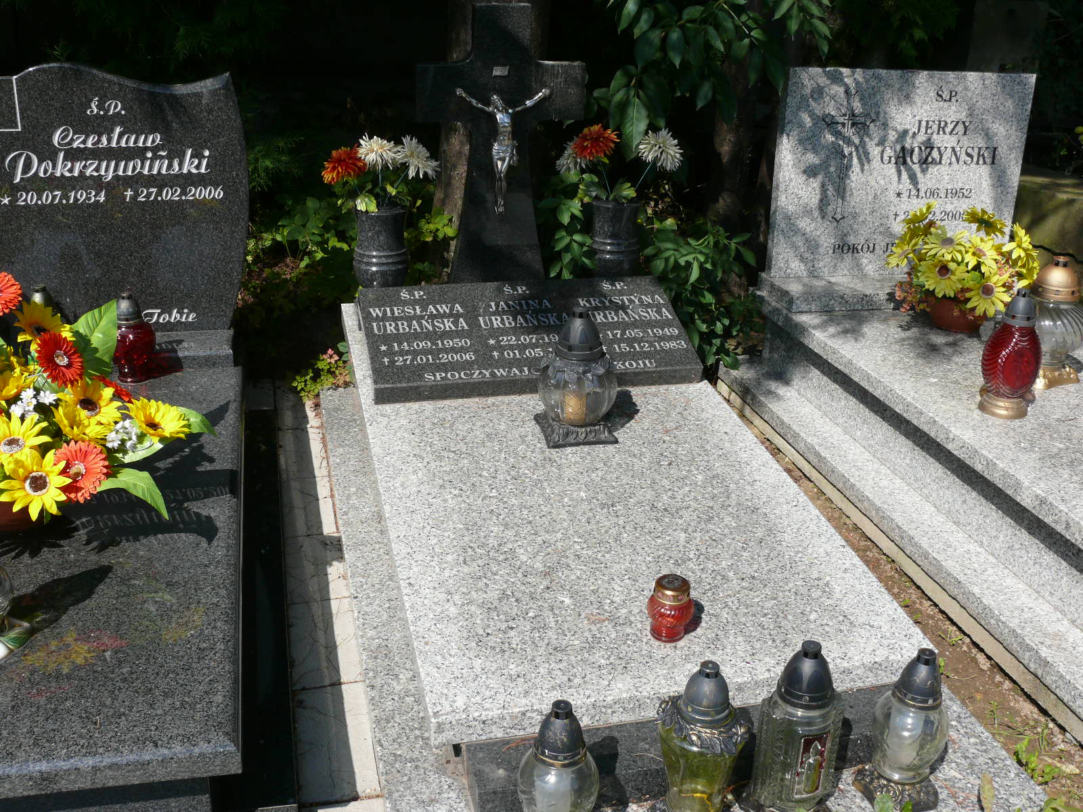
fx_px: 1095
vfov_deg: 40.7
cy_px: 406
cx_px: 542
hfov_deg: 52.6
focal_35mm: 35
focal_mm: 7.4
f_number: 5.6
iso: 100
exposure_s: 1/500
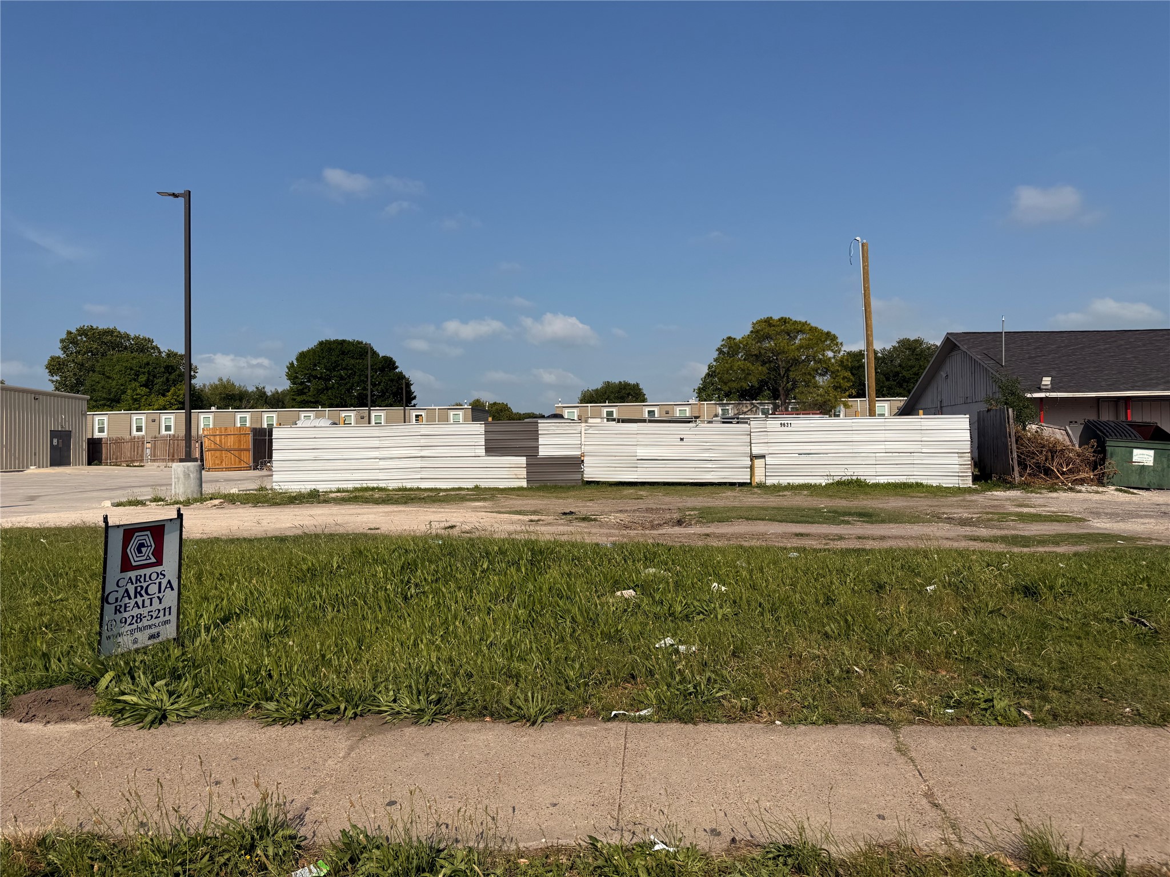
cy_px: 438
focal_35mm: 24
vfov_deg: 56.8
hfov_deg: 71.6
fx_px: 811
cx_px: 585
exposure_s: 1/8130
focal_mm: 6.76
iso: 80
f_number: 1.78
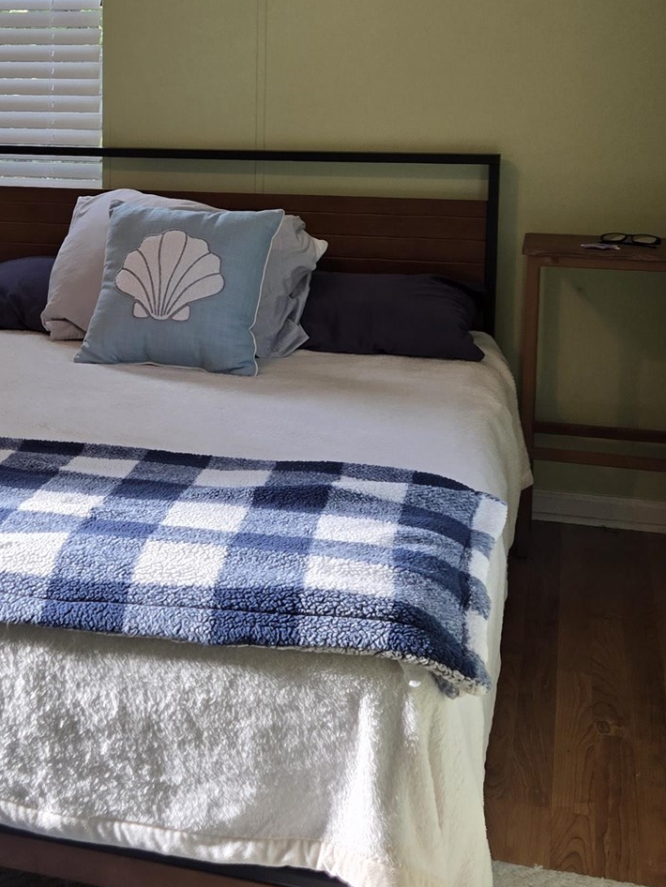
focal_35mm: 56
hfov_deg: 25.3
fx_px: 1436
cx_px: 62
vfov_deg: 33.6
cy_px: 218
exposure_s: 1/120
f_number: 1.8
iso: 50
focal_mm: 5.4
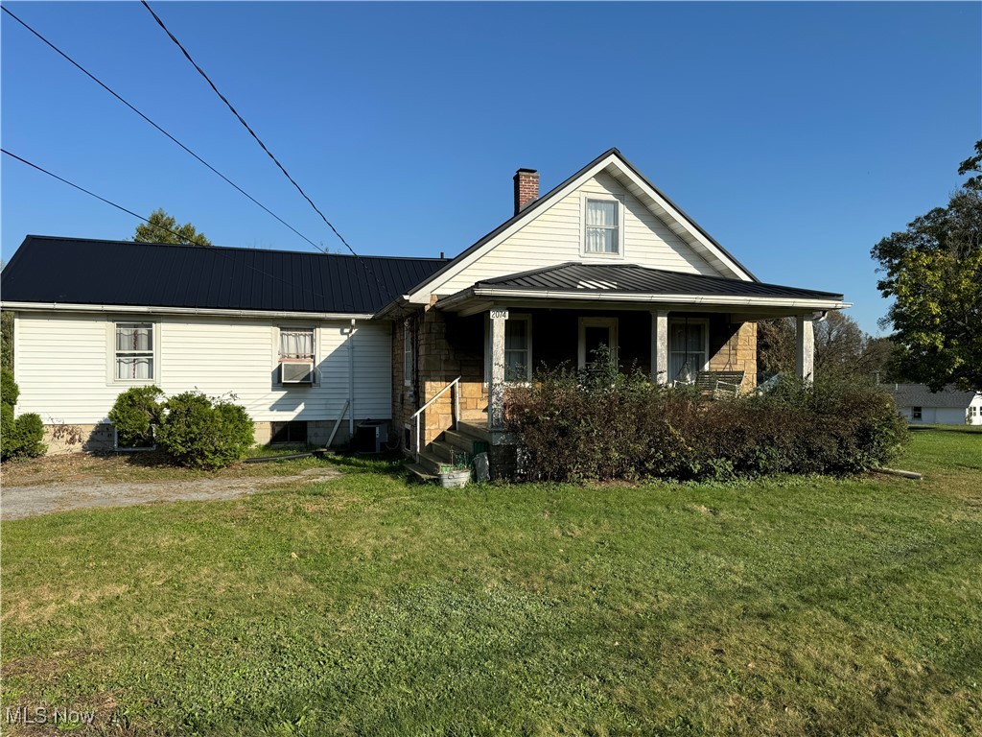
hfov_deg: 71.6
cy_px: 368
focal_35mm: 24
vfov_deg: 56.8
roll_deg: -0.2
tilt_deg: -0.7
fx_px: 681
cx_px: 491
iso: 80
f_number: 1.78
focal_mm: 6.76
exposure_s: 1/4608
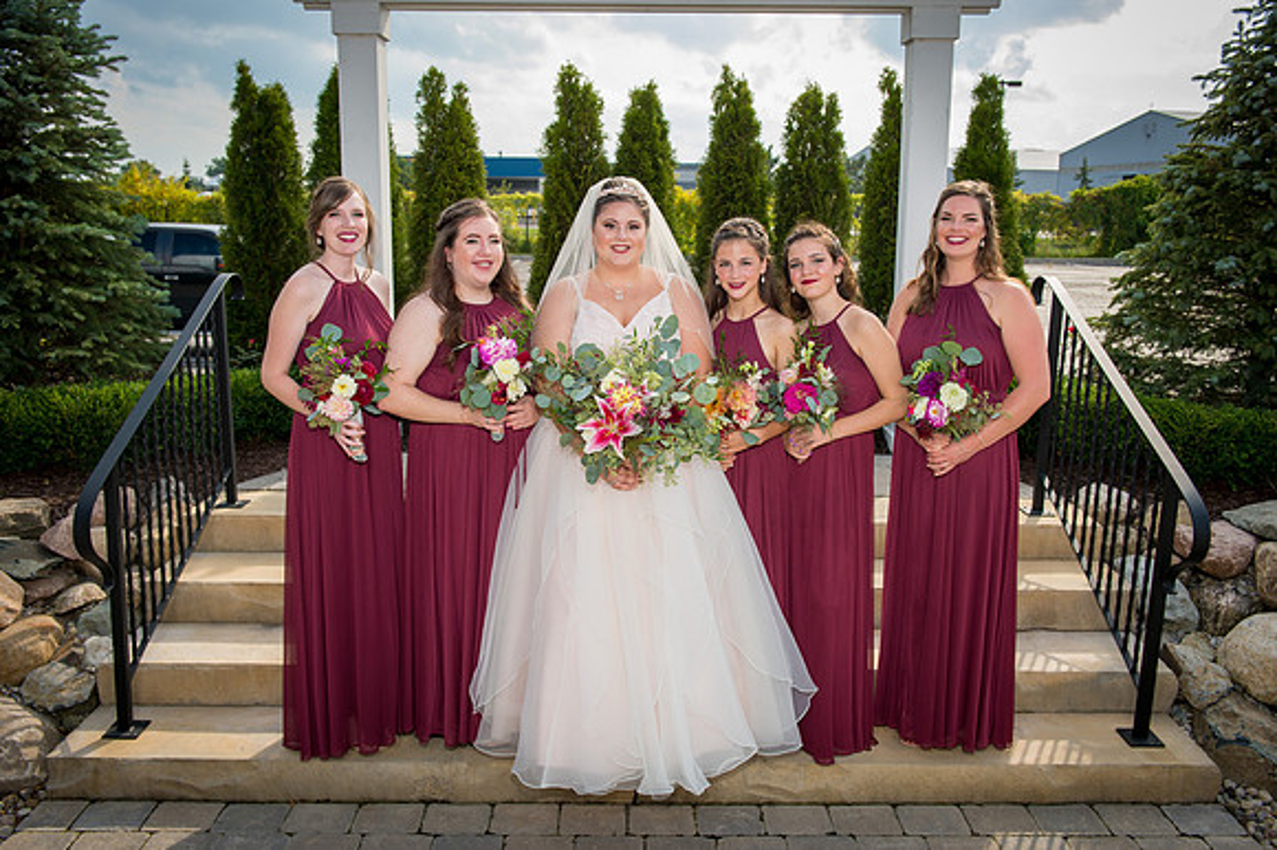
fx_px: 1154
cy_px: 420
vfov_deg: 40.4
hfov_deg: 57.9
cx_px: 634
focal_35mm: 33
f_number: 4.8
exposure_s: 1/250
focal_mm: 31
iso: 100
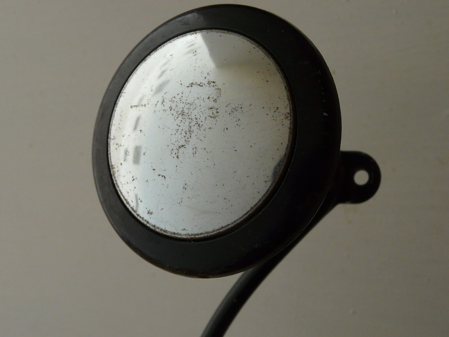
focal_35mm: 46
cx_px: 224
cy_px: 168
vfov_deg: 31.5
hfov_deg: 41.2
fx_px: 597
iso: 100
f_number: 2.8
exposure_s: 1/60
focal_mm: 4.7
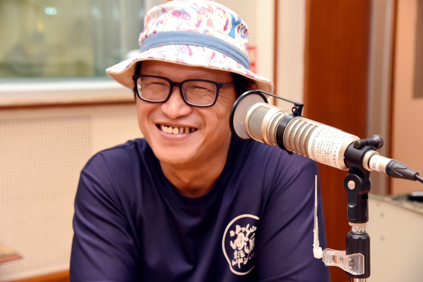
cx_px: 212
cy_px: 141
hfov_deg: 28.8
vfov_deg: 19.5
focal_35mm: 70
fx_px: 823
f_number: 6.3
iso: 2500
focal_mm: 70
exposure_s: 1/80
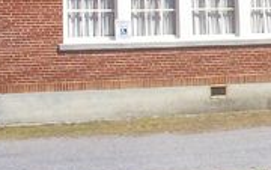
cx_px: 358
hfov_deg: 16.1
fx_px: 902
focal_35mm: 122
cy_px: -40
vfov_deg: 10.6
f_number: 8
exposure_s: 1/315
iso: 100
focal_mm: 6
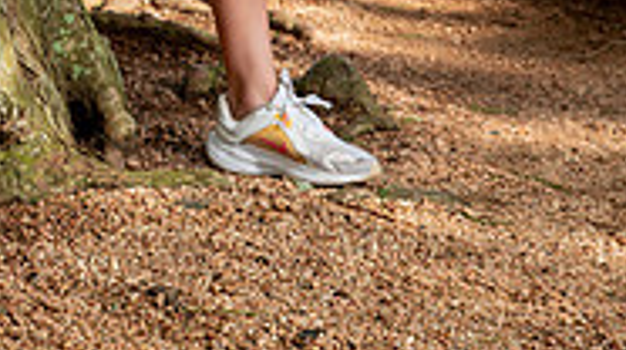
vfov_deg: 8.6
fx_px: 2188
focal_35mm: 132
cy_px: -387
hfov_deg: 16.2
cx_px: 202
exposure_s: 1/200
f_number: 7.1
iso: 200
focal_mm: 52
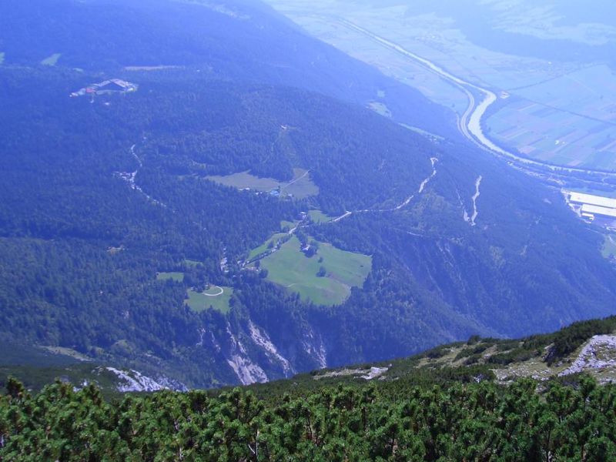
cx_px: 308
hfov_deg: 47.9
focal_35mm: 39
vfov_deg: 36.8
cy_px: 231
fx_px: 694
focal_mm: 8
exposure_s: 1/400
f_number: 4.8
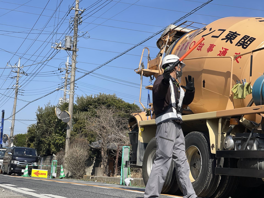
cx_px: 132
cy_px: 99
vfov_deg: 22.9
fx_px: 488
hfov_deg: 30.3
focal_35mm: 64
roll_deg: -3.4
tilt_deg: +8.1
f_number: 2.2
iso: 32
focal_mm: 7.5
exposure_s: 1/1783
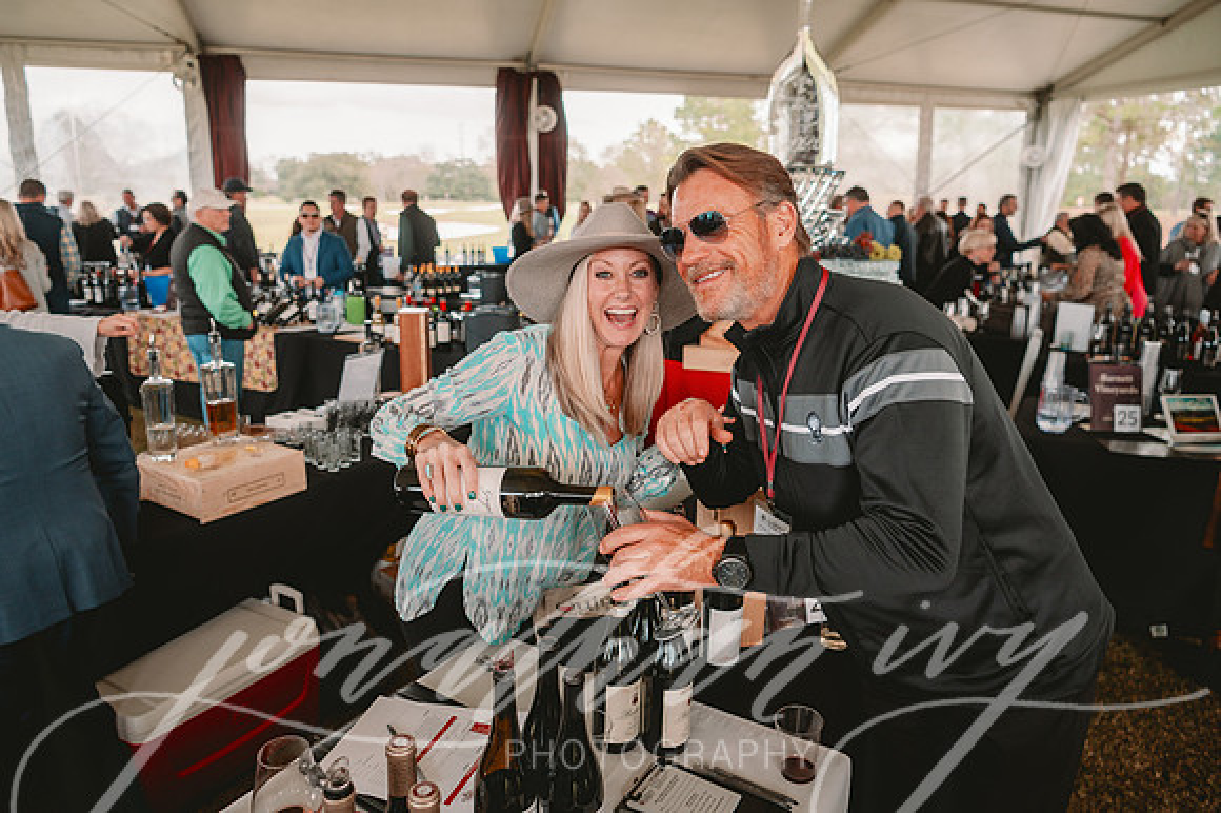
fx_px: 814
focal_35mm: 24
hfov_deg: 73.8
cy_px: 406
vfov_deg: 53.1
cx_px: 610
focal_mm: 24
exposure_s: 1/160
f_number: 3.5
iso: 64
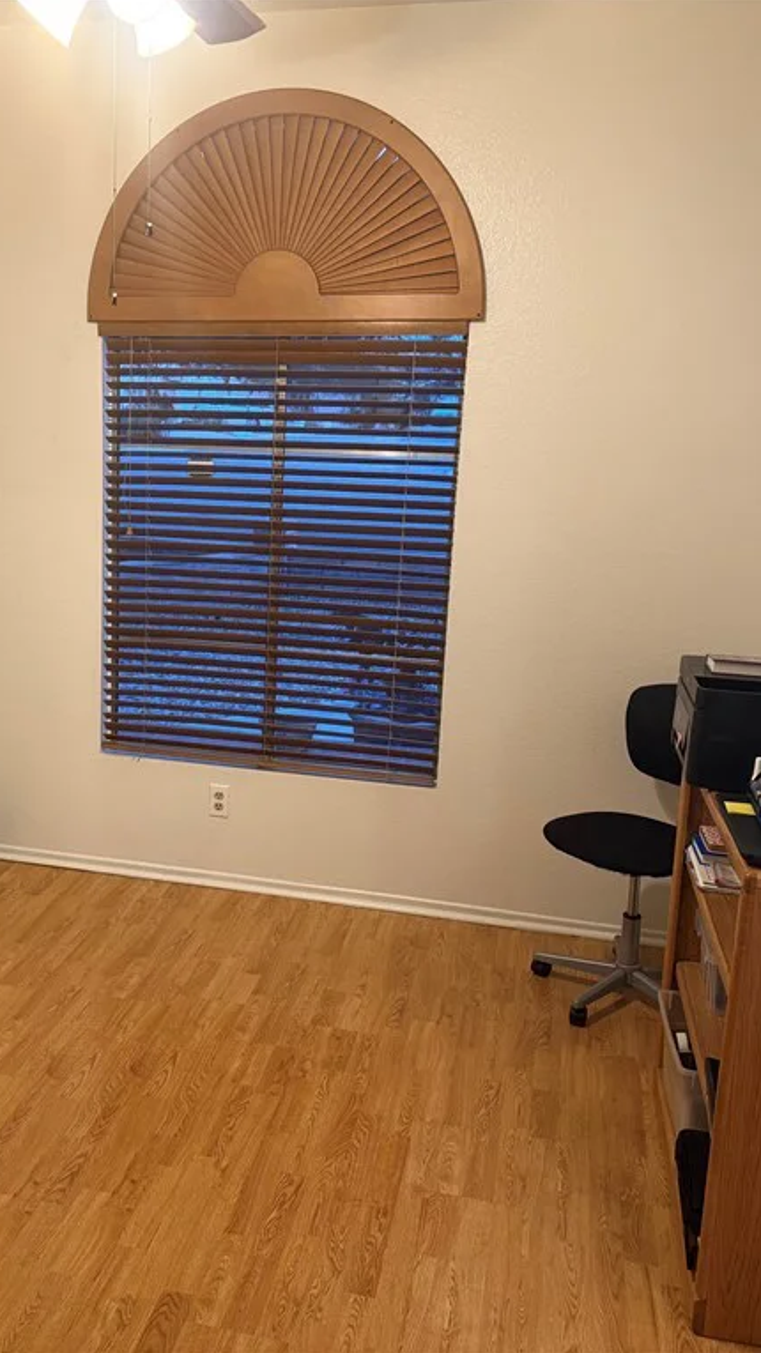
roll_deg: -0.8
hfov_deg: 33.1
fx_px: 1256
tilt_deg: -13.4
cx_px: 202
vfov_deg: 56.6
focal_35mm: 35
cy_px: 676
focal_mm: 6.76
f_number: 1.78
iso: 320
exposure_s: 1/60
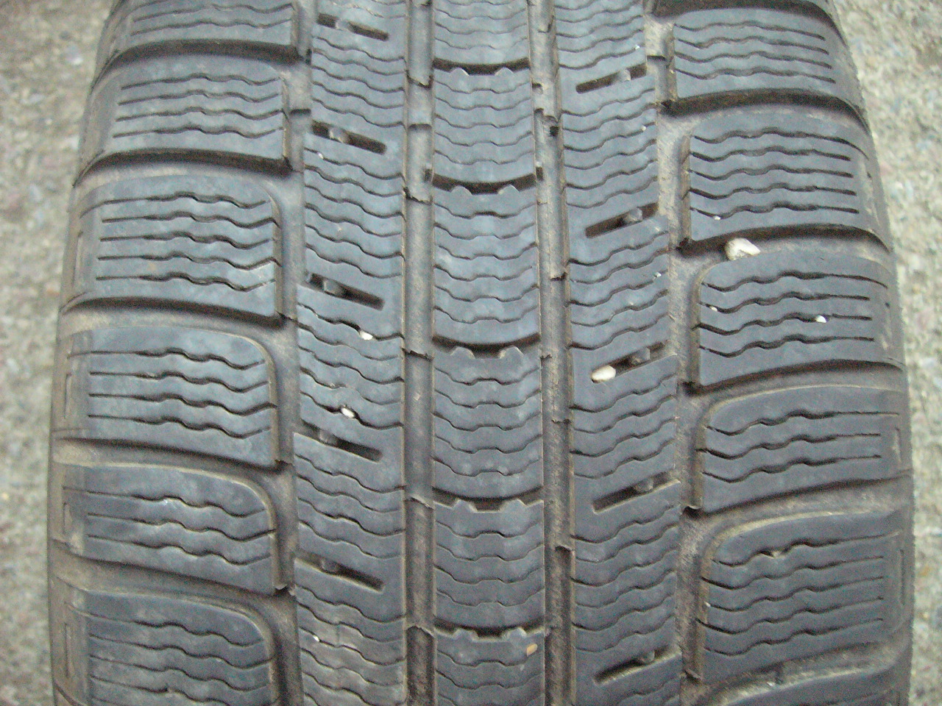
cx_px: 471
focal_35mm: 35
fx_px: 952
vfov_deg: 40.7
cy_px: 353
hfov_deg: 52.6
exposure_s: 1/20
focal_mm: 5.8
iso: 400
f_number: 2.8
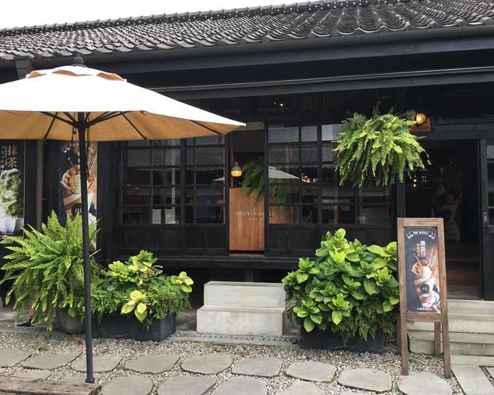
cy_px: 198
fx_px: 453
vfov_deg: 47.1
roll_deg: +1.0
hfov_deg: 57.1
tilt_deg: +2.9
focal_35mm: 31
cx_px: 268
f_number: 2.2
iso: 25
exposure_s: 1/245
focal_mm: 4.15
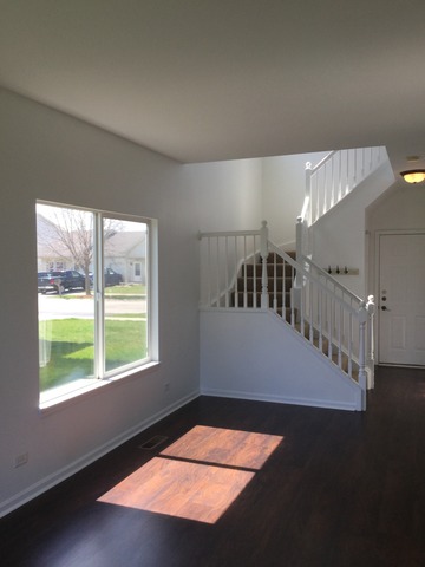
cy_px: 284
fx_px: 507
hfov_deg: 45.4
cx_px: 212
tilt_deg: -1.5
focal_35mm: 31
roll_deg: +0.9
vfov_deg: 58.4
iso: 25
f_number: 2.4
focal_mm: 3.3
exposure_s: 1/235
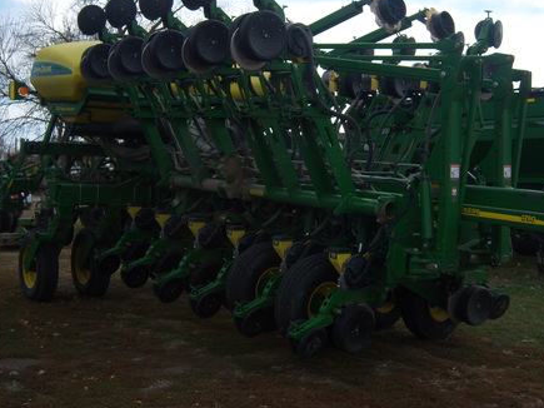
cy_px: 163
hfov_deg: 42.1
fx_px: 707
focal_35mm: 45
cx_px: 291
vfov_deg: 32.1
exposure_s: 1/400
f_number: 4.8
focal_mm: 7.5
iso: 80
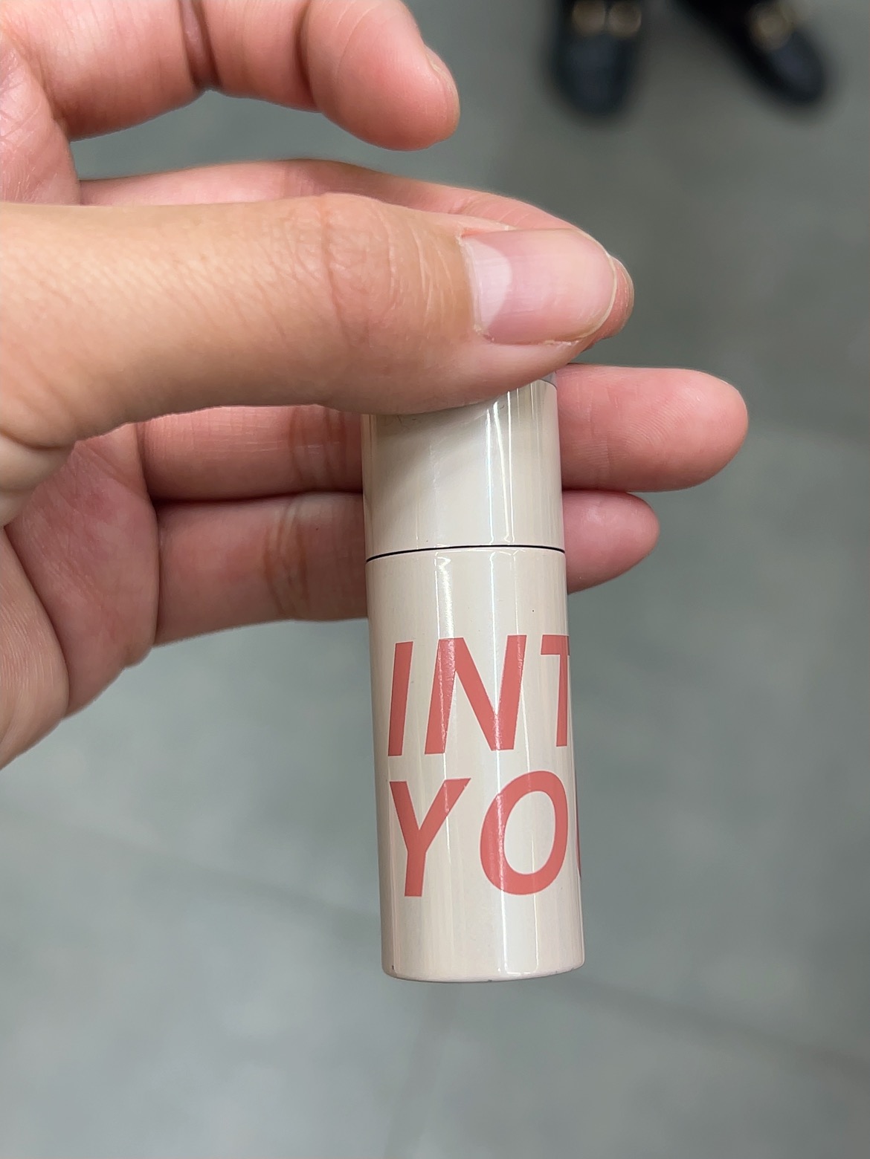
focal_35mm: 46
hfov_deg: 31.5
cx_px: 435
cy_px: 580
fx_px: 1541
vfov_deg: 41.2
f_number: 1.5
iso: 40
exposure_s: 1/212
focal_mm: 5.7
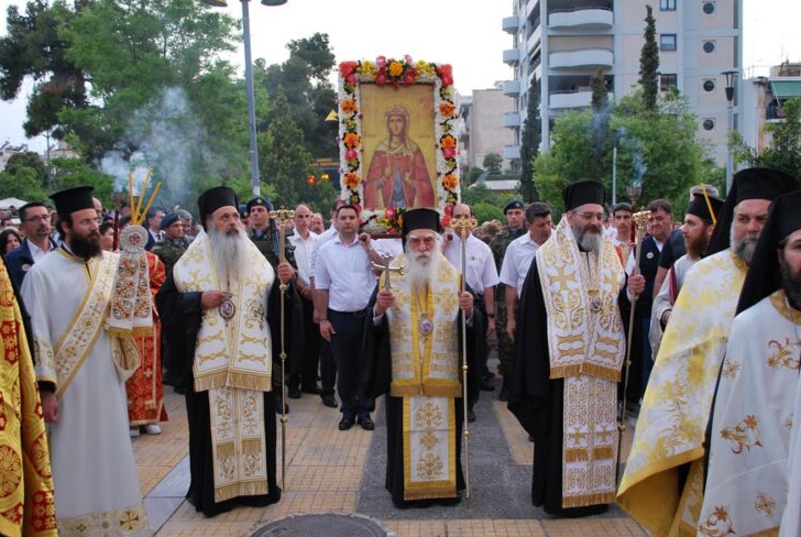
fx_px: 758
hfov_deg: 55.7
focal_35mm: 34
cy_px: 265
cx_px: 409
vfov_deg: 39.0
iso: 200
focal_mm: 22
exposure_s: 1/80
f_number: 4.5
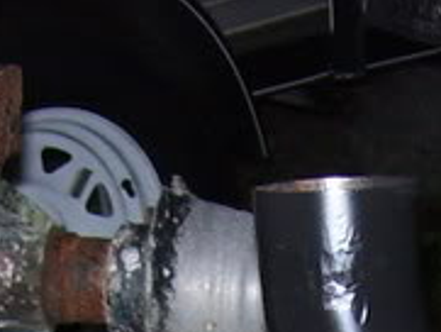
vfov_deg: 6.8
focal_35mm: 204
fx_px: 2601
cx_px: 295
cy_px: 896
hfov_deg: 9.7
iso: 80
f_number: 2.7
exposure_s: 1/60
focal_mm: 6
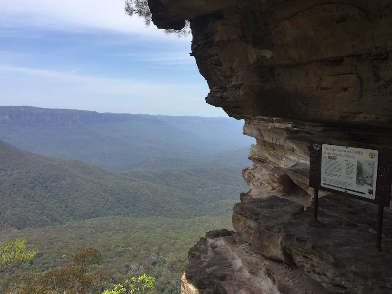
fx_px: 328
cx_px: 196
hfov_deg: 61.6
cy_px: 147
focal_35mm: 29
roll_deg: -3.6
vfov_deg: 48.2
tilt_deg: -6.1
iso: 32
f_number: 2.2
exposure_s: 1/2326
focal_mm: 4.15
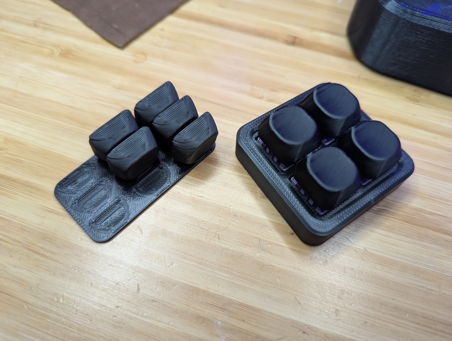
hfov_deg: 71.5
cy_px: 170
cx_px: 226
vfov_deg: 56.9
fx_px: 314
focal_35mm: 24
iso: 195
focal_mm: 6.81
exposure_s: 1/55.2
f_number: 1.85
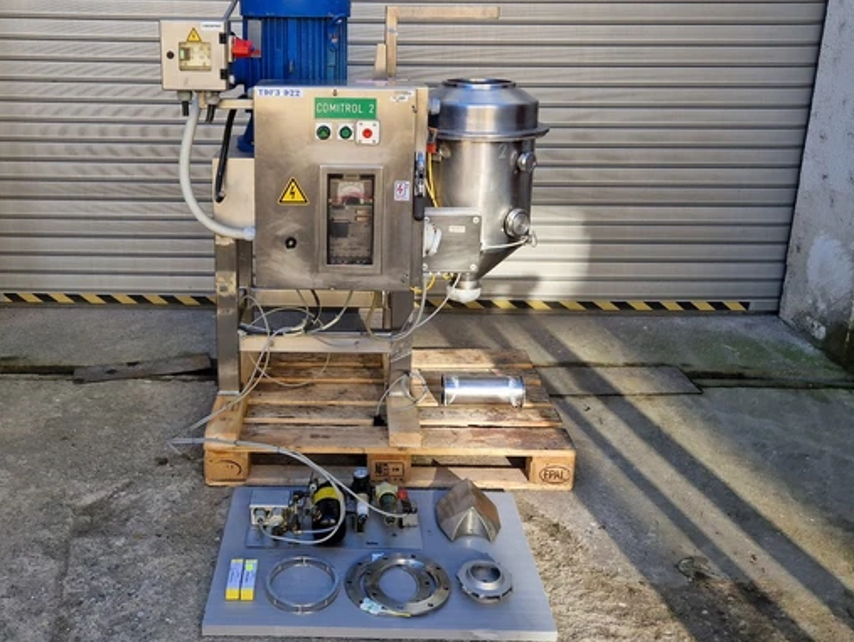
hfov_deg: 53.6
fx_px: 839
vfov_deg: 41.4
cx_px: 345
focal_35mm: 34
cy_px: 228
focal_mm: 5.4
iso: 50
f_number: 1.8
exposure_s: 1/204
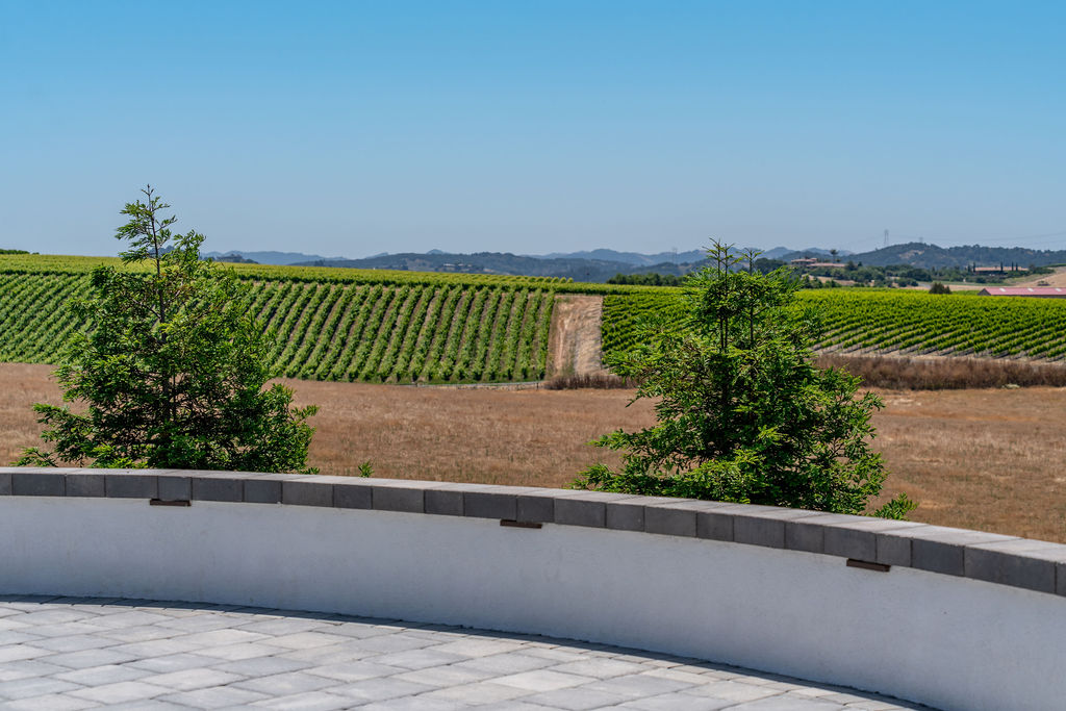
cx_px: 533
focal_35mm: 70
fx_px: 2073
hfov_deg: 28.8
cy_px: 356
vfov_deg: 19.5
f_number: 5.6
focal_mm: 70
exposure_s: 1/1600
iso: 200
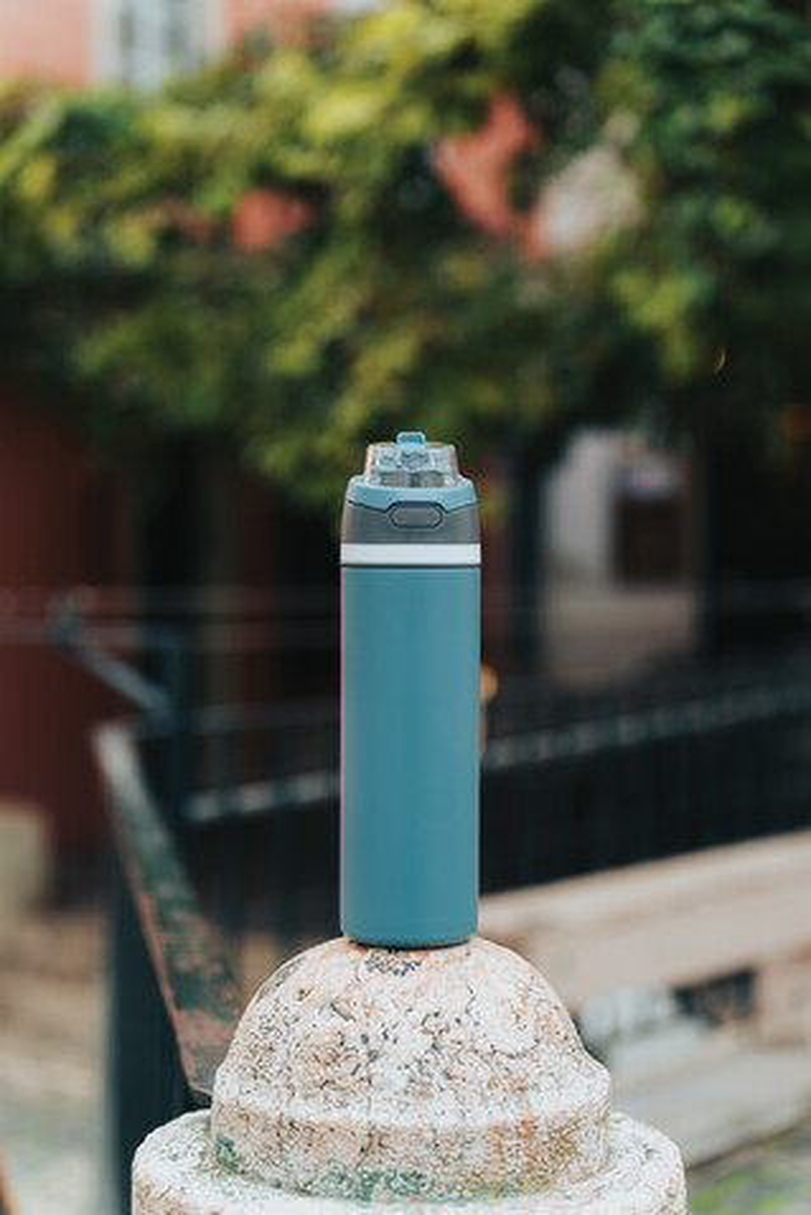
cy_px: 608
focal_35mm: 69
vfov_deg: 29.2
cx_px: 406
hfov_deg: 19.7
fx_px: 2330
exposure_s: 1/400
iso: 200
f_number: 2.8
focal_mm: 69
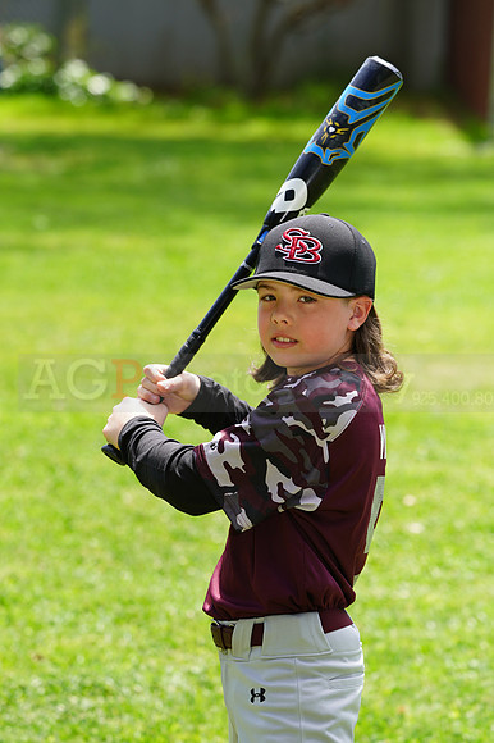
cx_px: 247
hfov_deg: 6.1
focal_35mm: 226
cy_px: 372
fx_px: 4657
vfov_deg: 9.1
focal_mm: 226
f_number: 8
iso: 200
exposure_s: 1/160
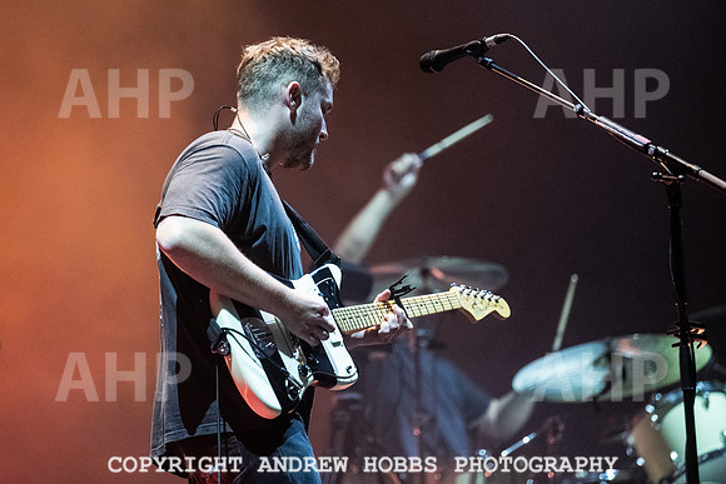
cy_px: 197
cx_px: 296
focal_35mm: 201
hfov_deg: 10.2
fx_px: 4062
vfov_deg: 6.8
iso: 4000
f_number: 2.8
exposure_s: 1/800
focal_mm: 170
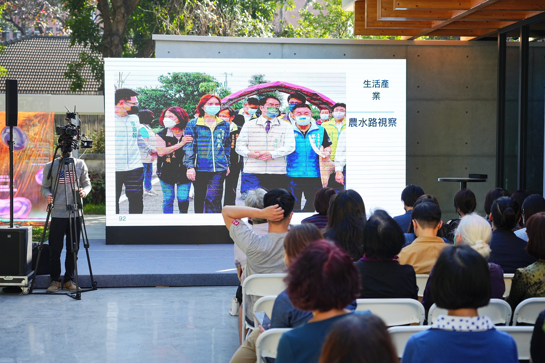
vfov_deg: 21.2
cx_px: 272
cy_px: 182
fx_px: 969
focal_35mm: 64
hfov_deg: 31.4
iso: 640
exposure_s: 1/1000
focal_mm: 64
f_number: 4
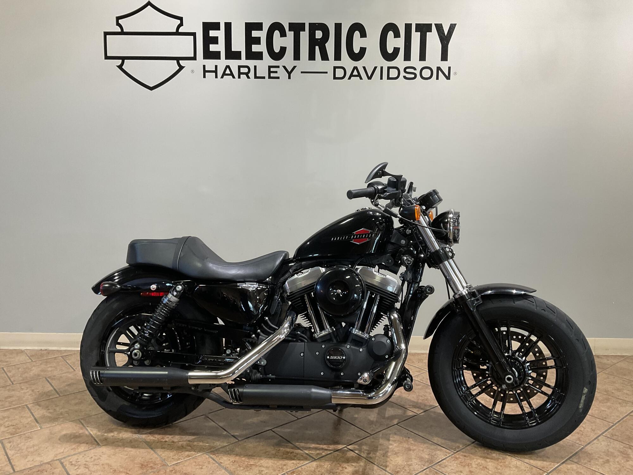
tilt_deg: -7.7
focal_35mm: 29
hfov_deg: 61.7
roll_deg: -0.8
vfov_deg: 48.2
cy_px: 238
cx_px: 316
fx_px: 530
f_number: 1.8
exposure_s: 1/60
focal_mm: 3
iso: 64
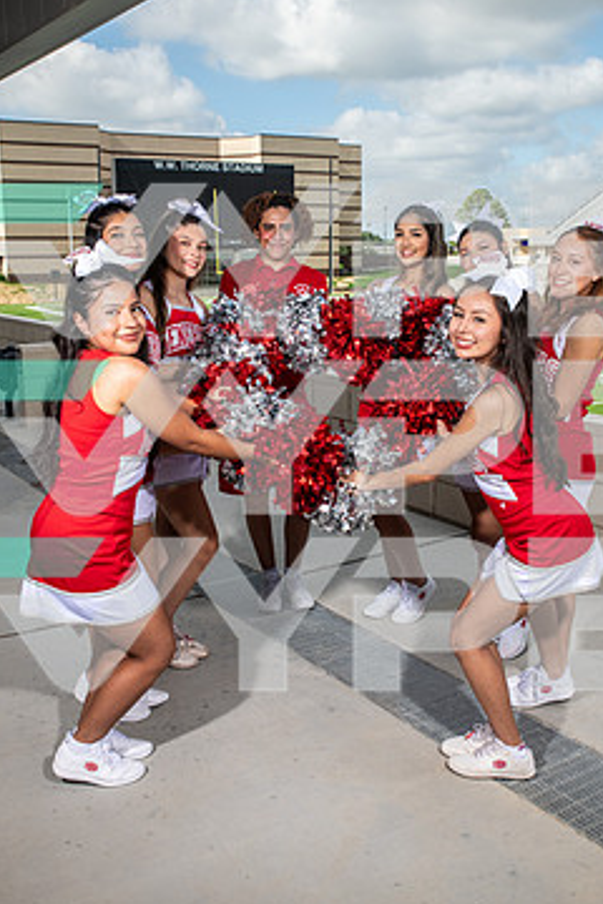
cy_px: 439
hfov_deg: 33.4
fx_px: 1005
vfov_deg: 48.5
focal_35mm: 40
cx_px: 329
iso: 100
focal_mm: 32
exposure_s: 1/320
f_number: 7.1
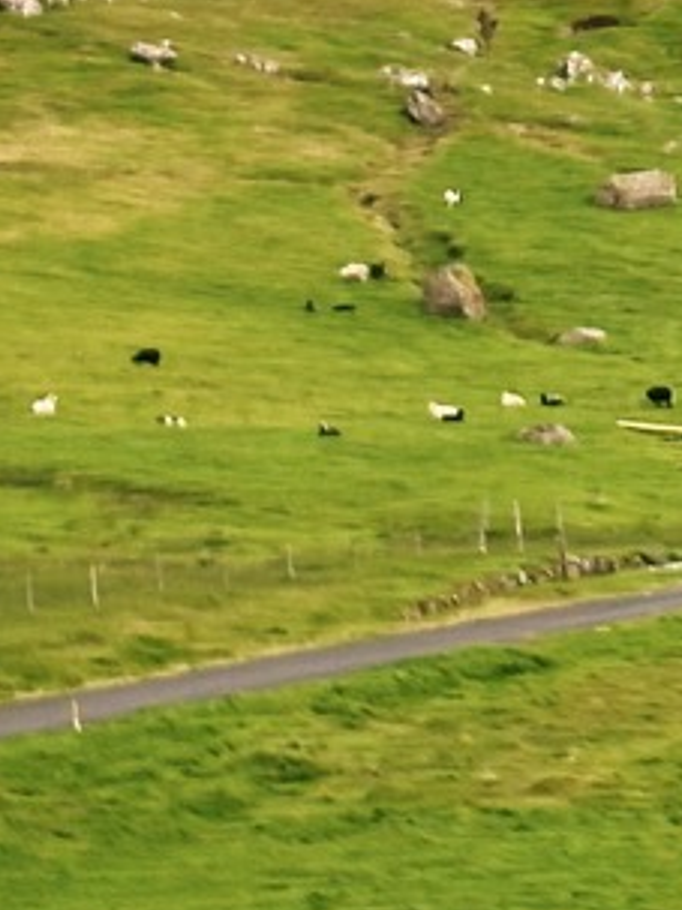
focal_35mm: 203
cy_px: -345
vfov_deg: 9.5
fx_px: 5336
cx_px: 1145
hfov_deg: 7.2
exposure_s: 1/92
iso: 80
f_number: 1.78
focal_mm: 6.86
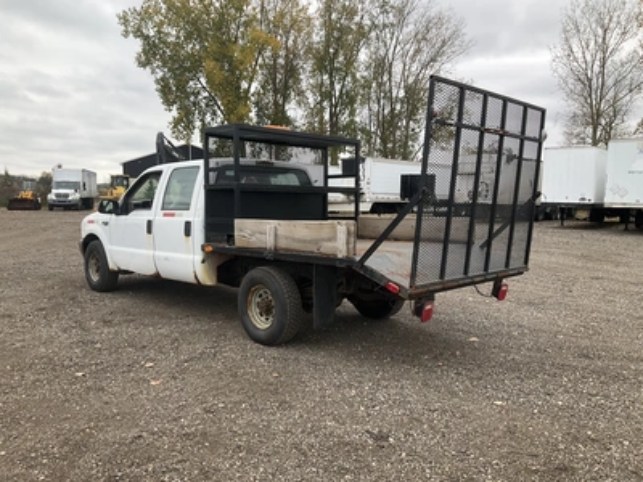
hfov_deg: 61.7
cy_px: 241
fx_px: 539
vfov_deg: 48.2
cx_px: 322
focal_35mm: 29
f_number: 1.8
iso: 25
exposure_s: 1/446
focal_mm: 3
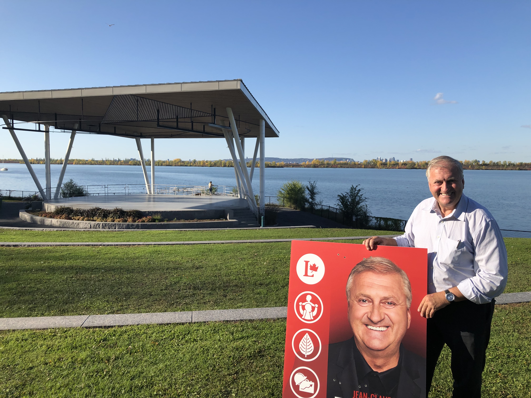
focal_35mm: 28
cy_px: 199
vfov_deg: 49.7
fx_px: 430
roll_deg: -0.3
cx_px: 266
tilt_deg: -3.3
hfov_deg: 63.4
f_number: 1.8
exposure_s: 1/1715
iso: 20
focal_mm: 3.99
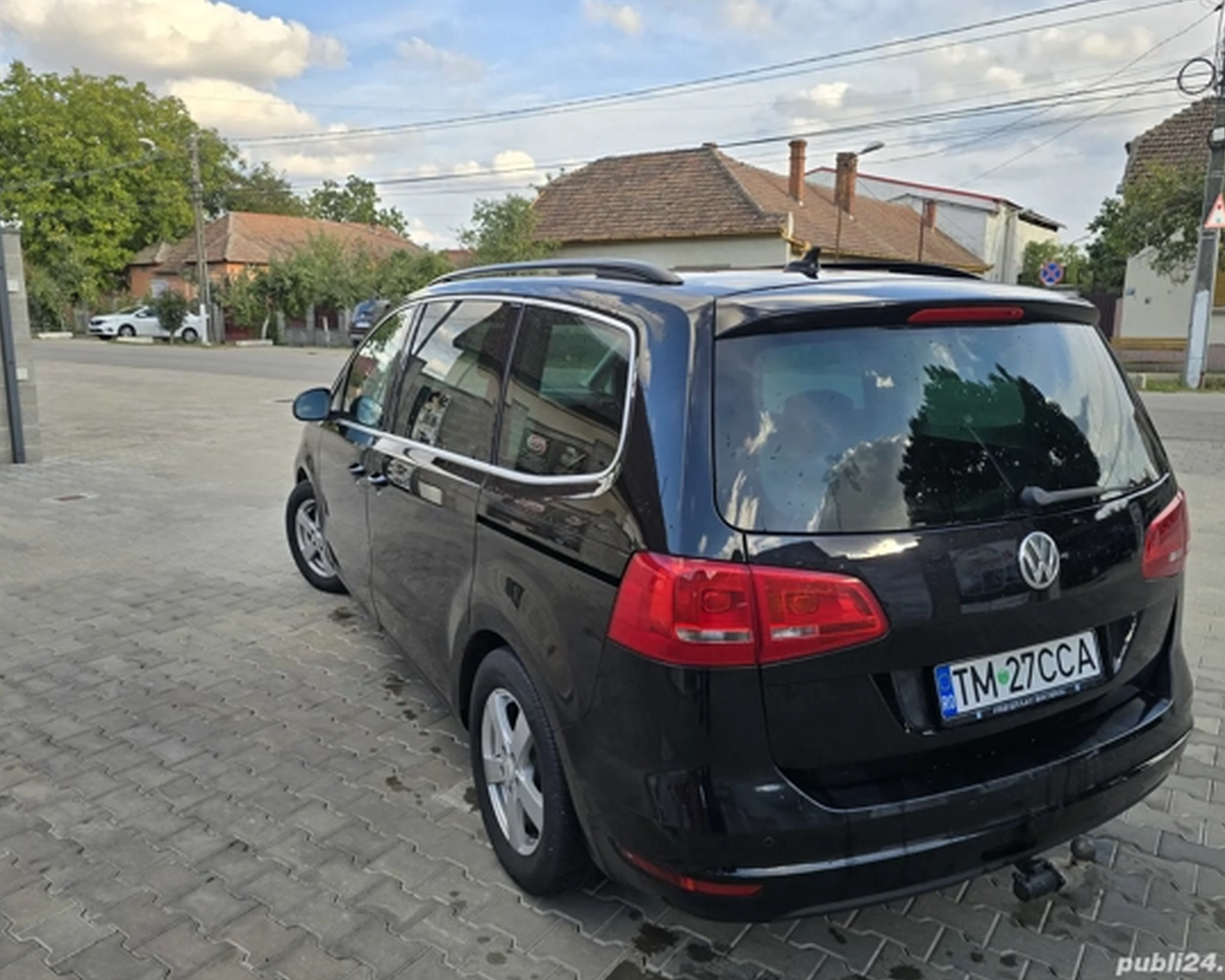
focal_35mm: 25
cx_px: 577
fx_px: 906
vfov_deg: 56.8
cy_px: 471
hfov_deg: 68.1
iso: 12
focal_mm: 6.3
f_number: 1.7
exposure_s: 1/285
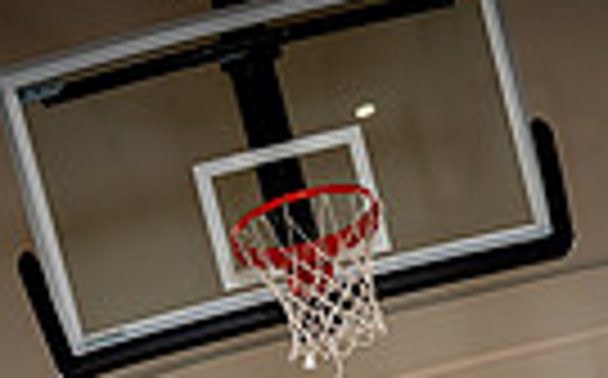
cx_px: 428
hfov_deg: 29.9
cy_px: 986
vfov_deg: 12.9
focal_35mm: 68
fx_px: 1125
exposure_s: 1/250
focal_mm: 20
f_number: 7.1
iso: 250
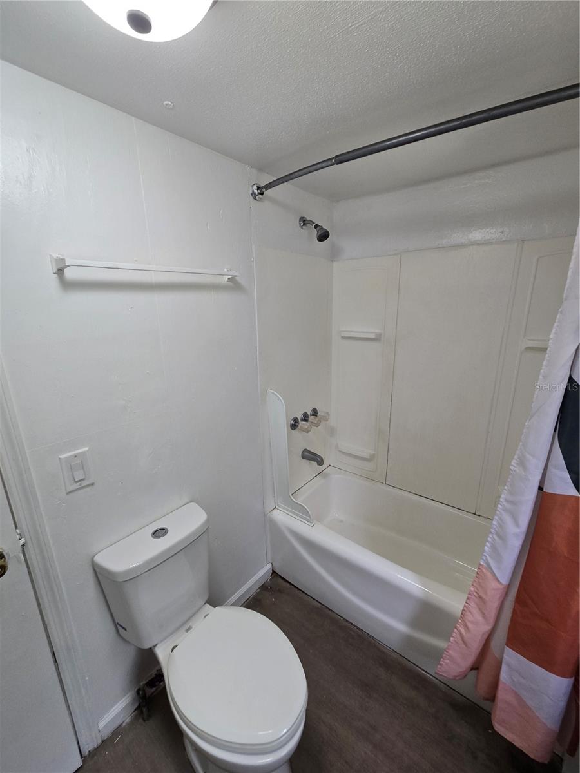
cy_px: 386
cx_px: 290
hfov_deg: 89.9
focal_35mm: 13
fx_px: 290
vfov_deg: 106.2
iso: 80
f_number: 2.2
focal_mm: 2.2
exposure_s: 1/60
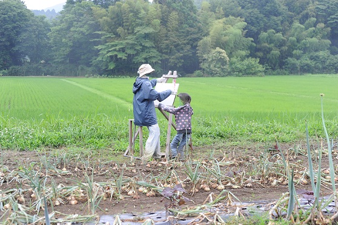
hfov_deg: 28.9
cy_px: 112
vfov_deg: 19.4
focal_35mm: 70
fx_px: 657
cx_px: 169
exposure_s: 1/250
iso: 640
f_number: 8
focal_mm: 70
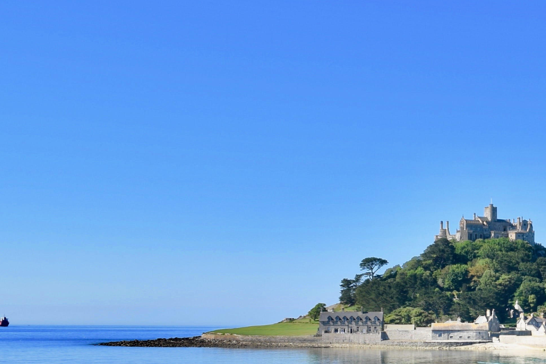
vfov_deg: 16.1
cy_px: 296
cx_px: 608
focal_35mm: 84
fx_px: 1274
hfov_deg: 22.7
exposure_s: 1/200
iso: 100
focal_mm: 18
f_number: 7.1
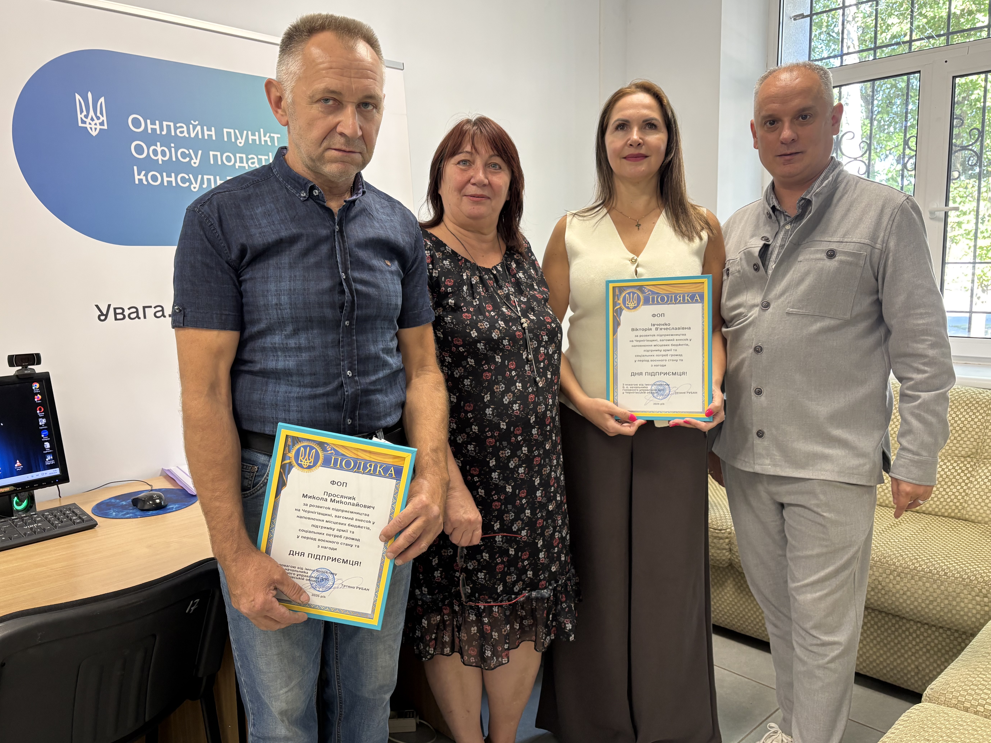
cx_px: 483
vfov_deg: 51.4
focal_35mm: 27
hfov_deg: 65.3
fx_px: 773
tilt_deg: -7.4
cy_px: 374
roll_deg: +1.5
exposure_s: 1/63
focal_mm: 5.96
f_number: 1.6
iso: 125
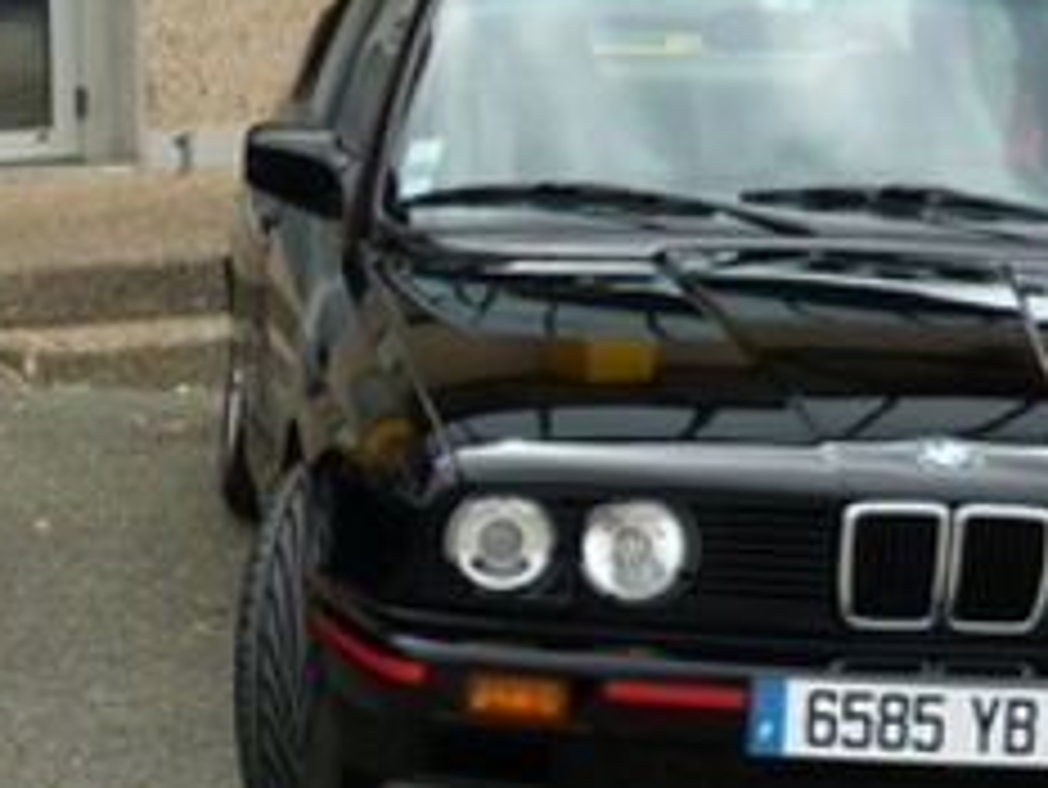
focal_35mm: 134
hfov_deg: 14.3
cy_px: 617
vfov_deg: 11.0
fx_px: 4059
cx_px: -198
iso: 100
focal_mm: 5.5
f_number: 2.8
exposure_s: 1/800
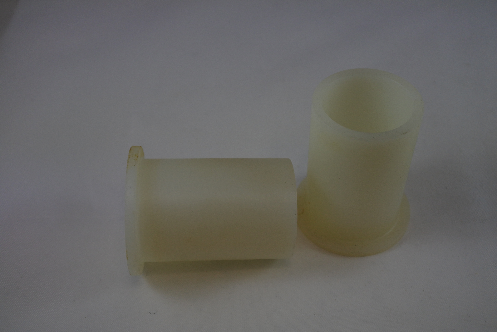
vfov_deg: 32.6
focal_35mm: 41
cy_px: 166
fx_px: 566
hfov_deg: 47.4
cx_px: 248
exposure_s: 1/400
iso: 200
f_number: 4.2
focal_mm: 15.3
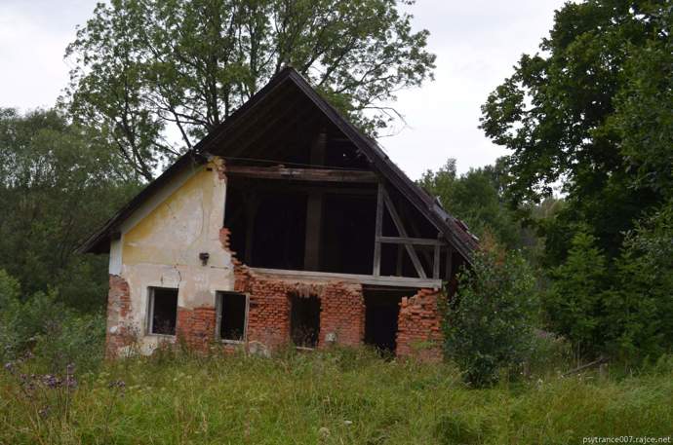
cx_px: 336
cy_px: 222
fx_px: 812
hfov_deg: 45.0
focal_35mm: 44
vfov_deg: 30.7
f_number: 7.1
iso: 200
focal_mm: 29
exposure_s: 1/200
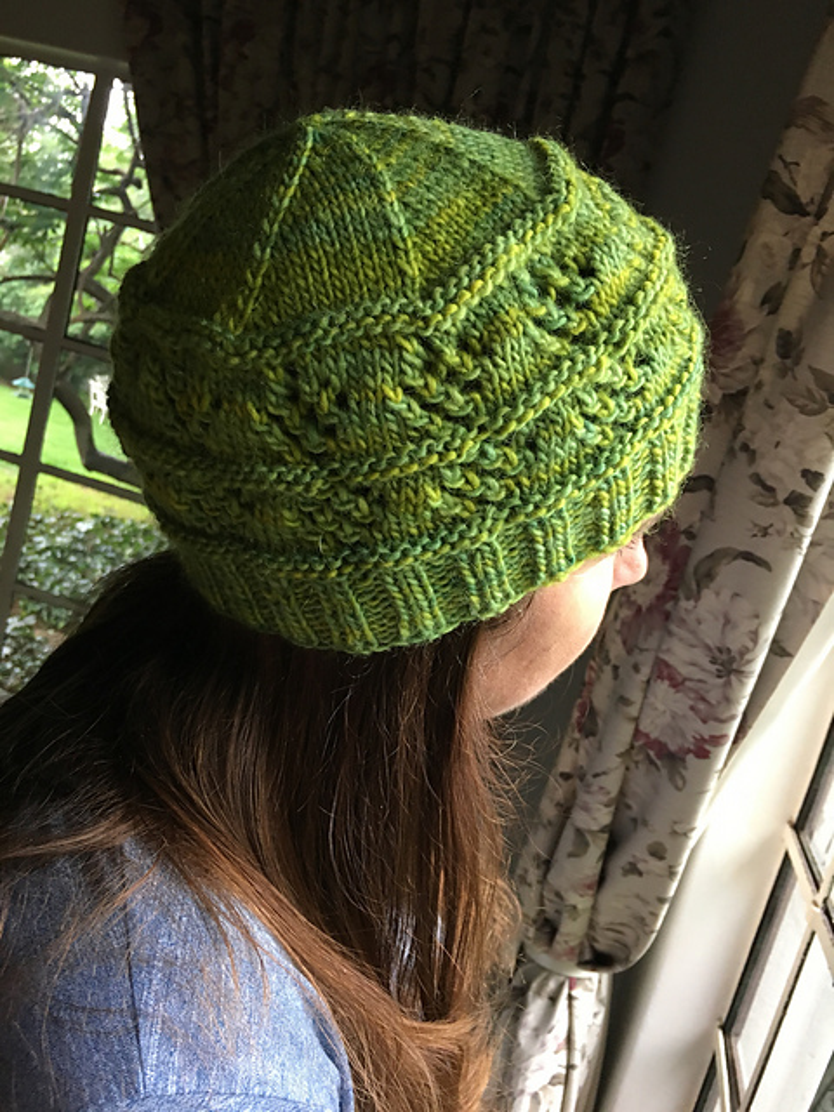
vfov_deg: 61.7
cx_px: 417
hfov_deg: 48.2
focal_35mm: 29
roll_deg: -14.5
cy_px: 556
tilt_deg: -10.5
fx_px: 932
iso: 160
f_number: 2.2
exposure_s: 1/33
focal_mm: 4.15
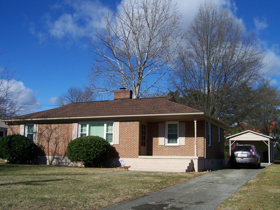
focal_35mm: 39
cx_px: 143
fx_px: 315
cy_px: 103
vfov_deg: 36.8
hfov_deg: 47.9
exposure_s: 1/640
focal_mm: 6.3
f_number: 4
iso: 64
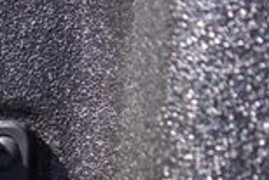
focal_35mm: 100
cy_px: 325
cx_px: -119
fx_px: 748
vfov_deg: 12.5
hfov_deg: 18.4
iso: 100
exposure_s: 1/125
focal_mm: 16
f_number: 5.6
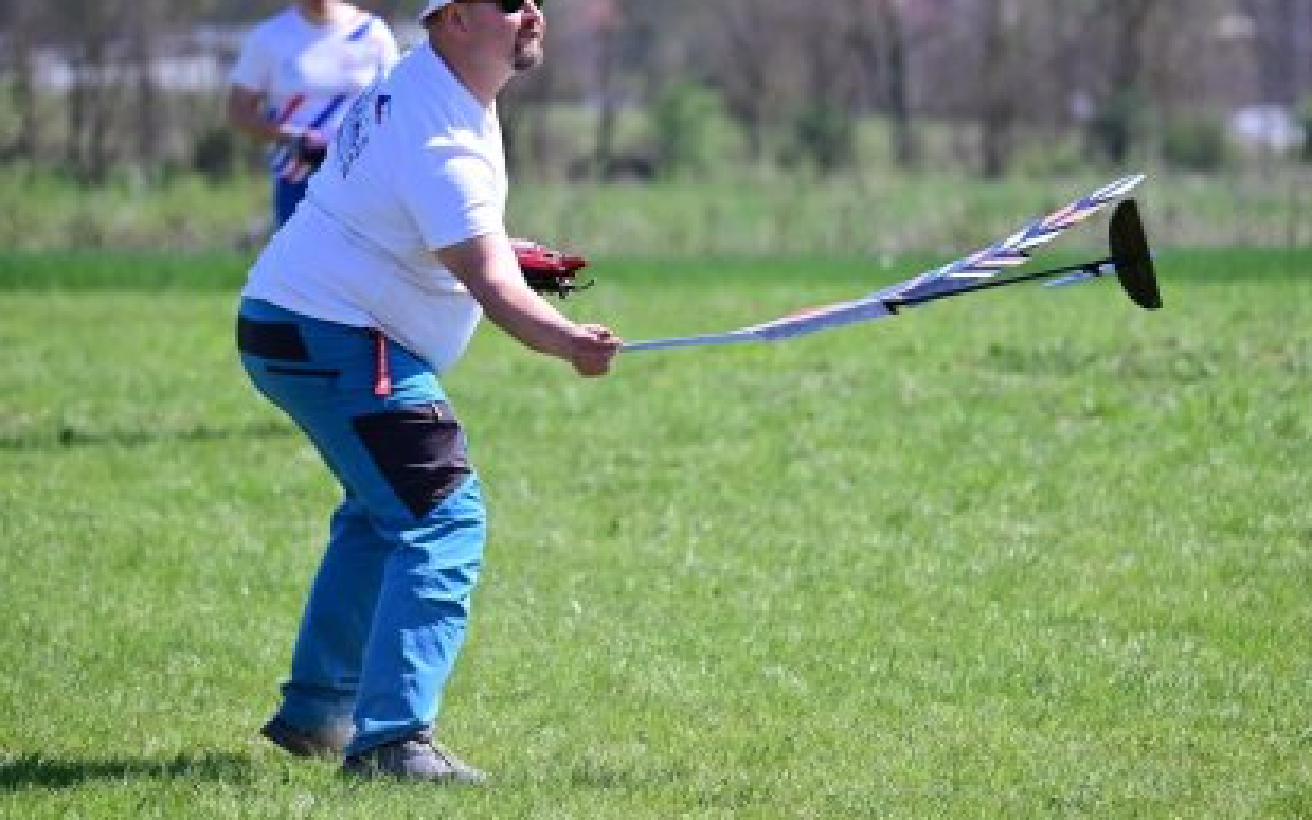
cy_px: 305
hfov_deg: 6.3
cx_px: 726
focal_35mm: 331
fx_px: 11834
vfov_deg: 4.0
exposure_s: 1/2500
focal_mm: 270
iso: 800
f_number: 6.3
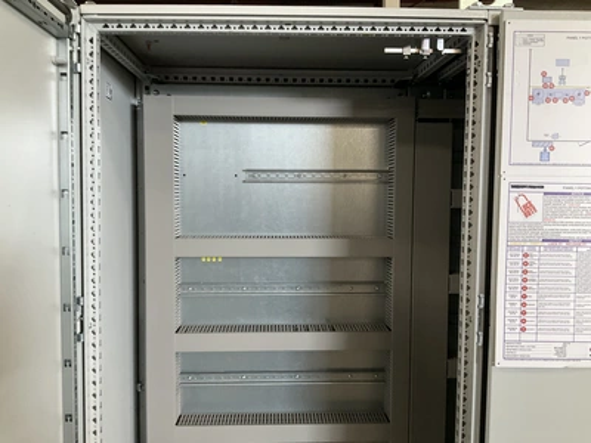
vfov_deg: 48.2
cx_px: 296
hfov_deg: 61.7
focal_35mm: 29
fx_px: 495
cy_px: 222
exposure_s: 1/60
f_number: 1.8
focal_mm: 3
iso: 100
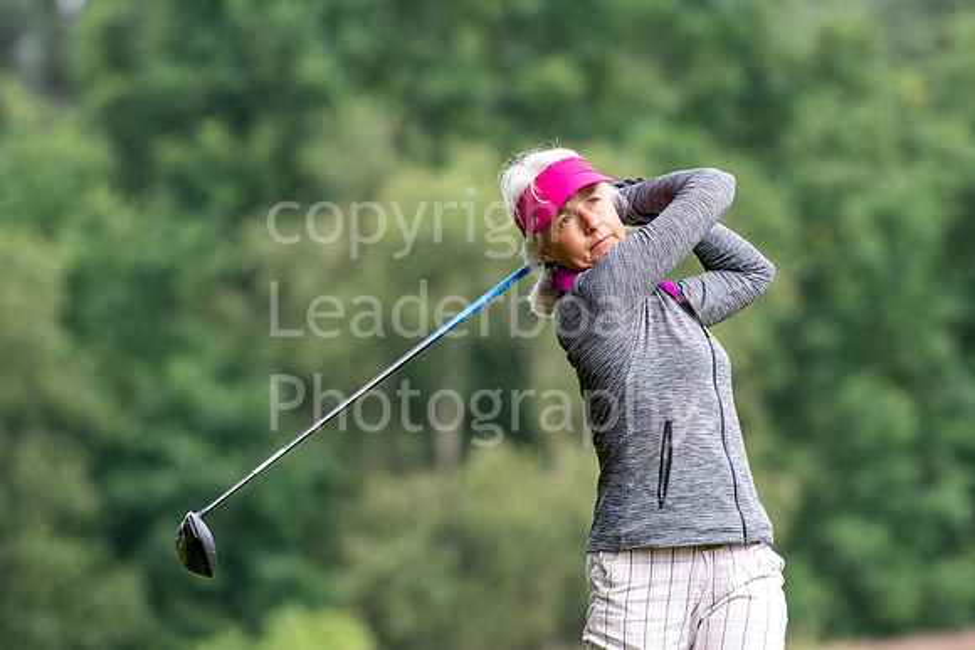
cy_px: 325
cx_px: 488
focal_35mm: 525
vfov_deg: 2.6
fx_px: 14221
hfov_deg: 3.9
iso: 1250
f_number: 5.6
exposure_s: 1/1000
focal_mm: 350
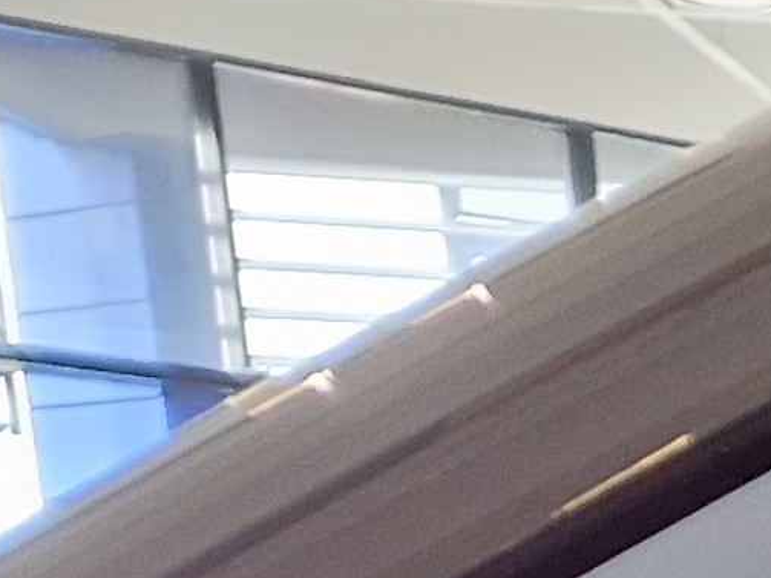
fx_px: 4075
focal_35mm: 183
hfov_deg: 8.4
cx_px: 2560
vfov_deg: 6.7
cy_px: 2156
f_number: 1.8
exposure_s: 1/100
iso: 200
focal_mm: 5.4
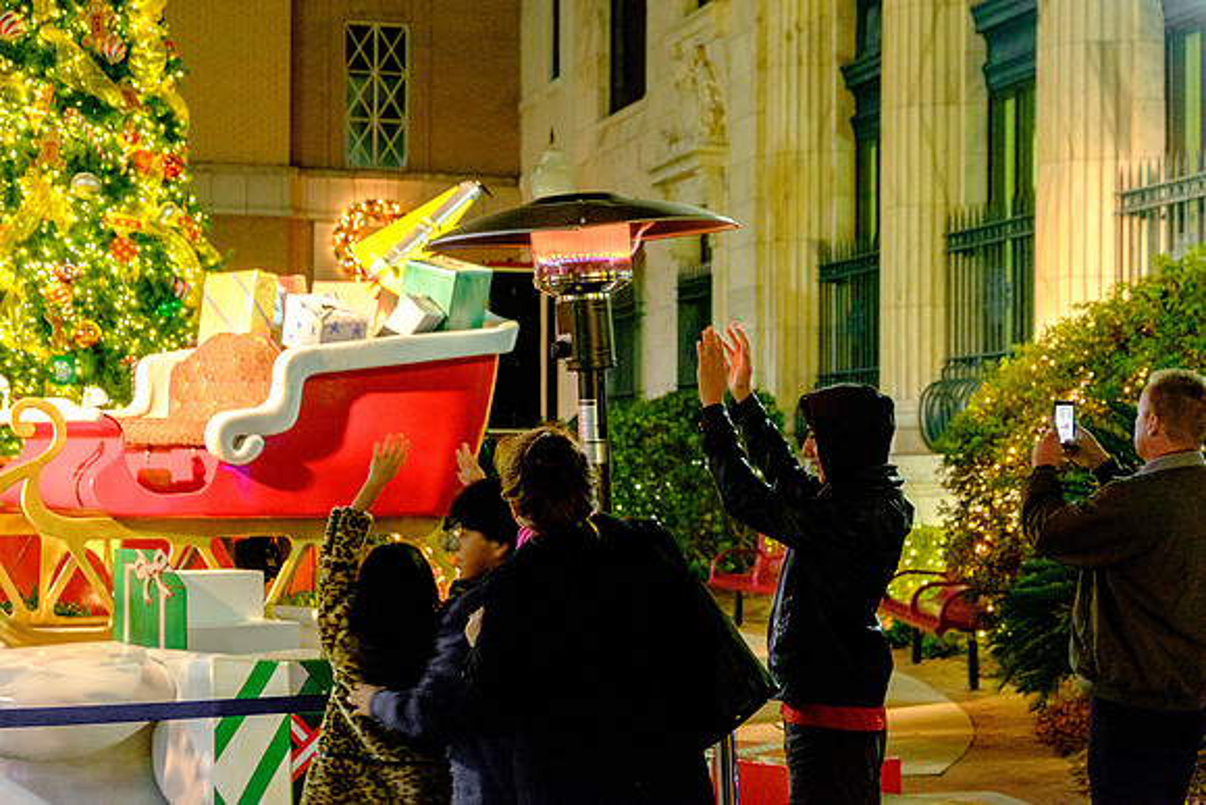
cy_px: 402
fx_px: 2446
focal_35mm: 73
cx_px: 603
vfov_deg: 18.7
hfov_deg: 27.7
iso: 6400
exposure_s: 1/30
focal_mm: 48.4
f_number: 4
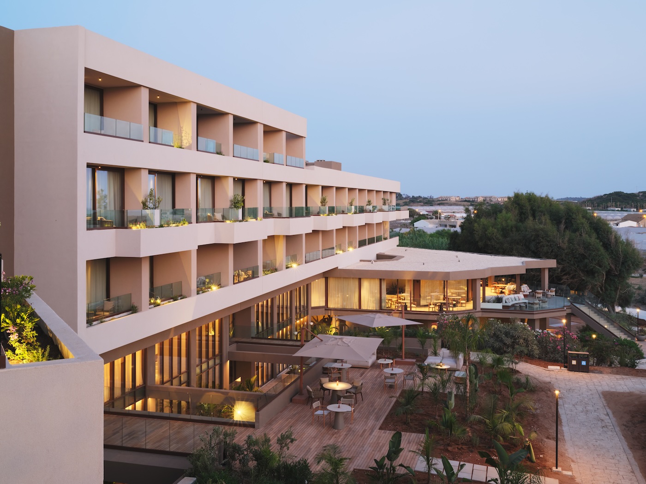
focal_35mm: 36
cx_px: 323
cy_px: 242
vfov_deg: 39.7
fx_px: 672
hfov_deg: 51.4
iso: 1000
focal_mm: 45
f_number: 16
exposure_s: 2.5
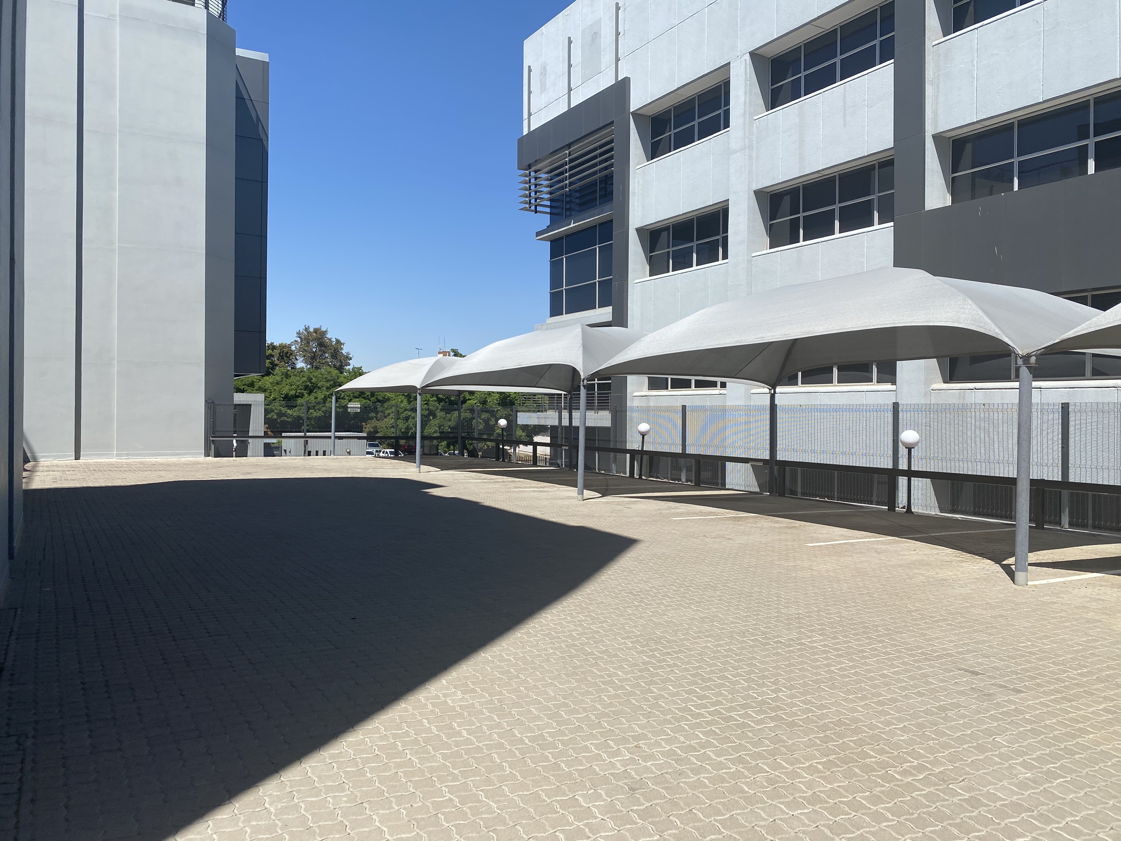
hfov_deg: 67.3
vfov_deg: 53.1
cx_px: 560
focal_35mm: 26
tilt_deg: +2.9
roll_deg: +1.1
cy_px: 420
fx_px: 842
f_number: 1.8
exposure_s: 1/3040
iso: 32
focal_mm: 4.25
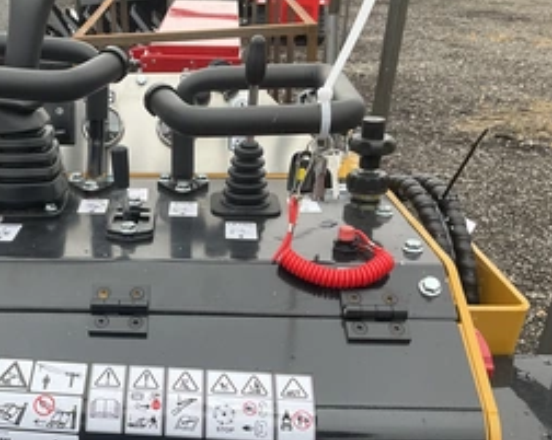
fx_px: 734
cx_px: 129
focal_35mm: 45
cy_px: 230
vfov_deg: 33.4
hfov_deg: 39.9
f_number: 1.8
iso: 25
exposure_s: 1/273
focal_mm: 3
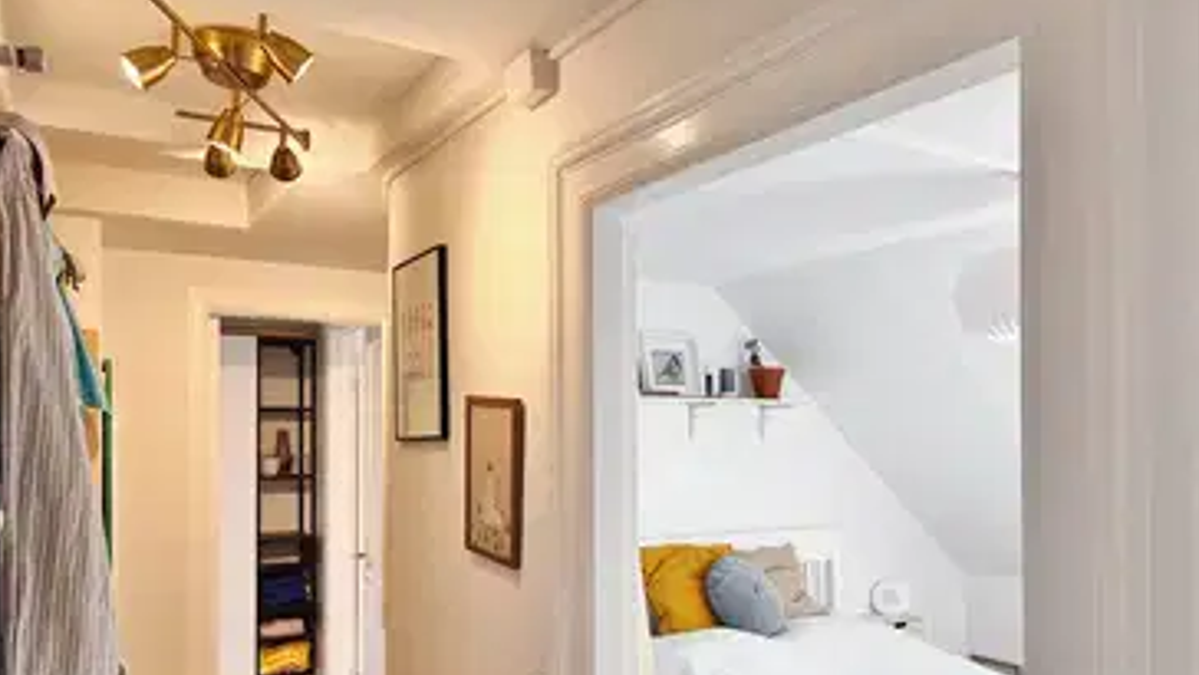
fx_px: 922
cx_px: 588
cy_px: 418
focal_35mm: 29
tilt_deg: +0.1
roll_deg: +0.1
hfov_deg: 66.0
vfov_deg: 40.0
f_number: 1.6
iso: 50
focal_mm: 5.1
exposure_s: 1/100
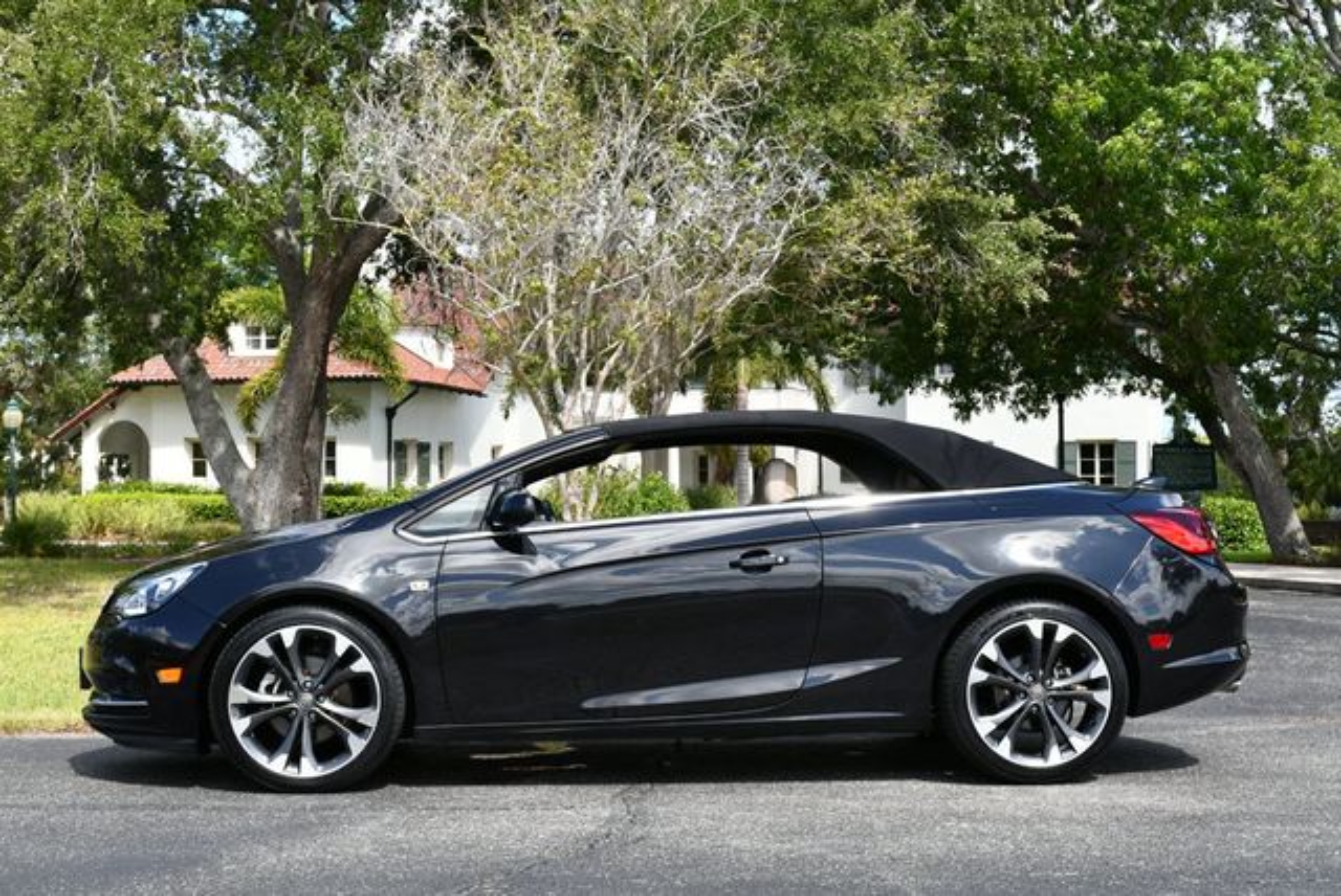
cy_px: 448
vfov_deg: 26.0
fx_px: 1939
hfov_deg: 38.2
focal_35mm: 52
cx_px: 670
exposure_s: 1/250
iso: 200
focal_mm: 26
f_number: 7.1
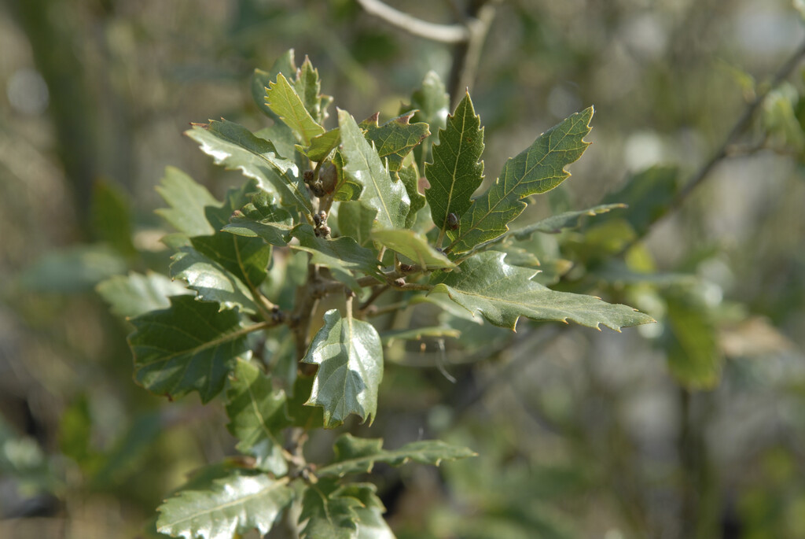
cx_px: 402
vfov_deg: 16.6
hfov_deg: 24.6
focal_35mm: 82
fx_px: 1847
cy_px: 270
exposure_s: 1/80
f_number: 7.1
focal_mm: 55
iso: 100
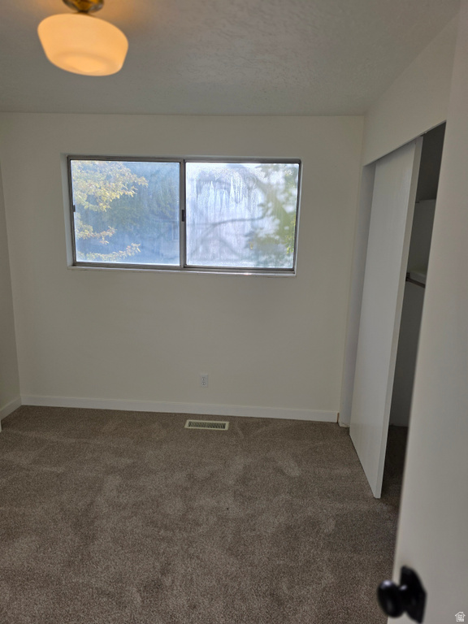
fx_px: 415
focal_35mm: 23
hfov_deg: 58.9
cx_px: 234
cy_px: 312
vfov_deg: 73.9
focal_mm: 6.3
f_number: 1.7
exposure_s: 1/2000
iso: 100
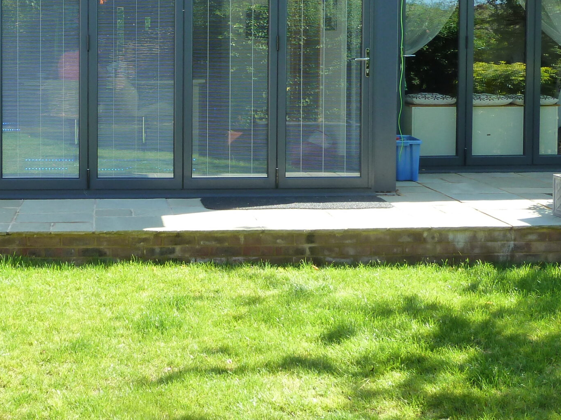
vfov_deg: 26.5
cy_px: 87
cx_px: 135
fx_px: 875
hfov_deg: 34.7
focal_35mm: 54
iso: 125
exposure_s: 1/125
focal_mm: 4.7
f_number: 4
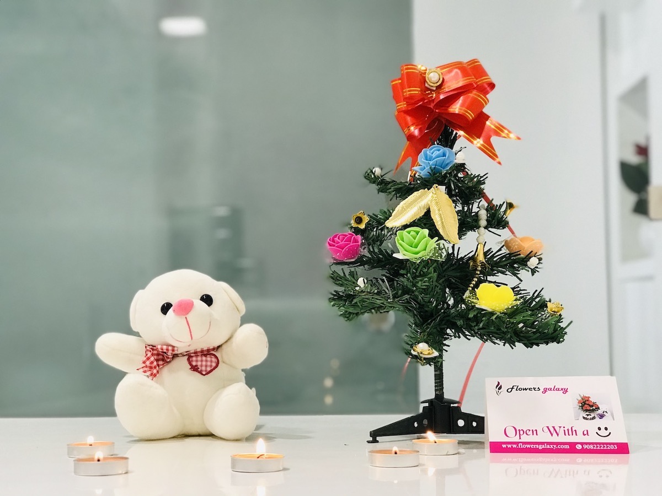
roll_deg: +0.4
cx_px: 331
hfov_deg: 33.8
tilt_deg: +3.8
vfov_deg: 25.7
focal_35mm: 57
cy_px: 248
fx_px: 1090
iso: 100
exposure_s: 1/50
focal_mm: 6.6
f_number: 2.8
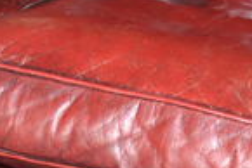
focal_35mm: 227
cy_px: -12
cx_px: -31
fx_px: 1591
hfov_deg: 9.0
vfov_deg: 6.0
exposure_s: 1/60
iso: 800
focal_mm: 22
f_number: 3.8
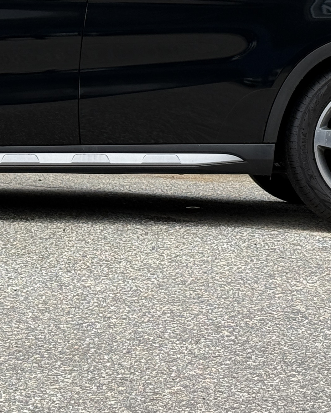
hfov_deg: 10.7
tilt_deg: +2.4
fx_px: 1751
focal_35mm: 143
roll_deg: -1.3
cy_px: -23
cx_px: 3
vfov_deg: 13.3
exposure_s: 1/2865
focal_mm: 6.76
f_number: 1.78
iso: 100
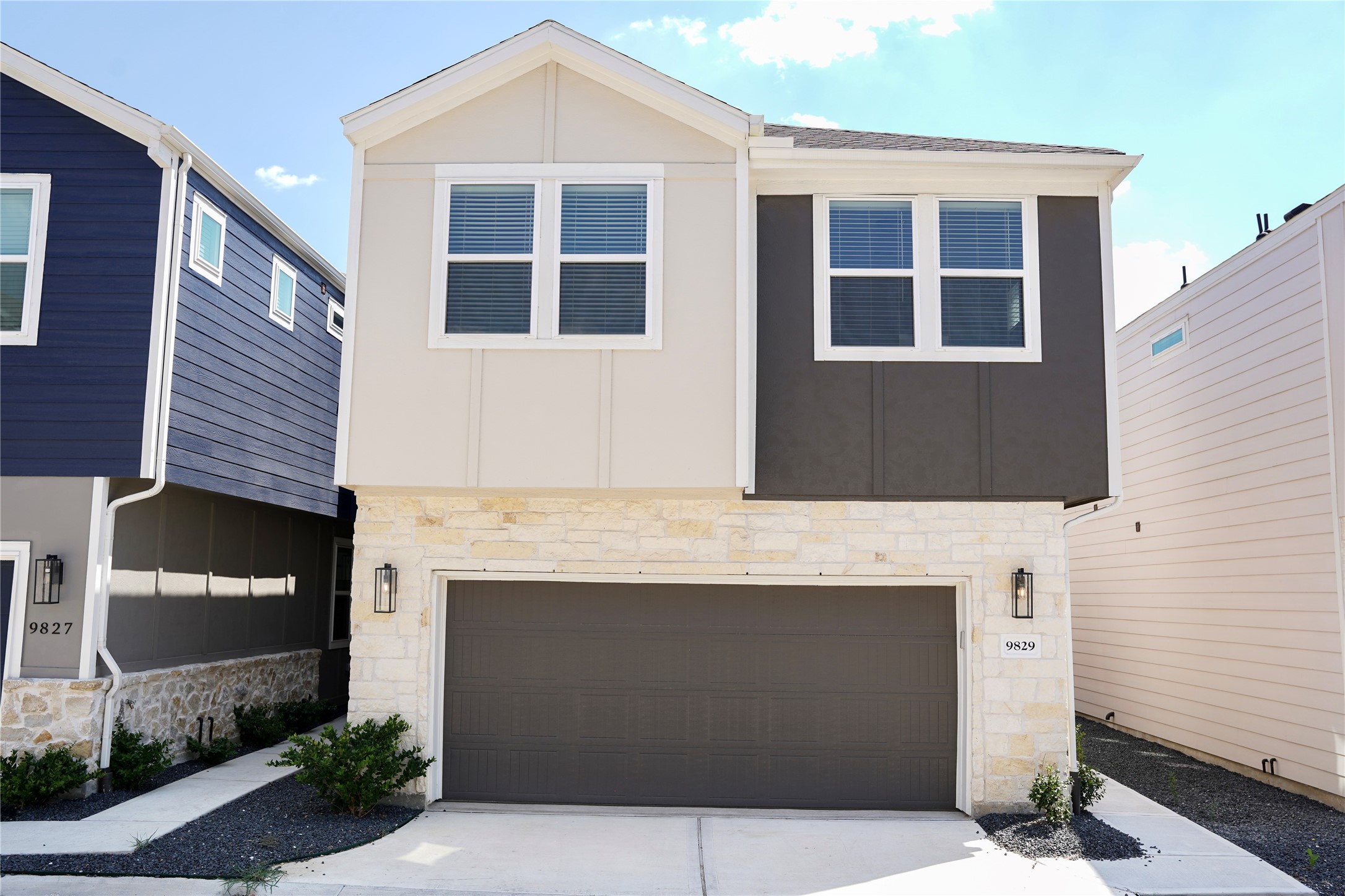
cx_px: 672
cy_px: 448
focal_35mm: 32
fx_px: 1181
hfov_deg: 59.3
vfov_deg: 41.6
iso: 50
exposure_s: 1/160
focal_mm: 31.6
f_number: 5.6
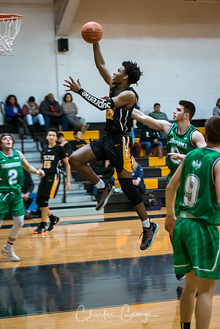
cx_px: 110
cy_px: 164
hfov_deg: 13.0
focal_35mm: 105
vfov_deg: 19.5
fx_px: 962
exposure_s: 1/400
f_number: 2.8
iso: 3200
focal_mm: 70
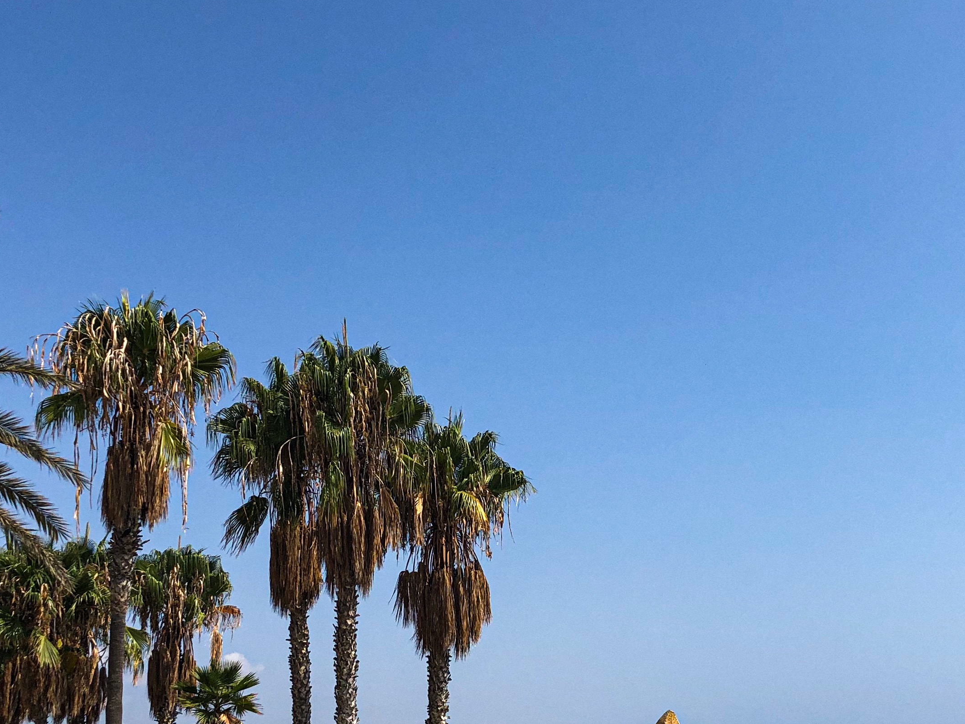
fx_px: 1478
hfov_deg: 36.2
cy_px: 521
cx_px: 517
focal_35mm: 53
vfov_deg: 27.2
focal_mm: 4
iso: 25
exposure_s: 1/3000
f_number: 1.8
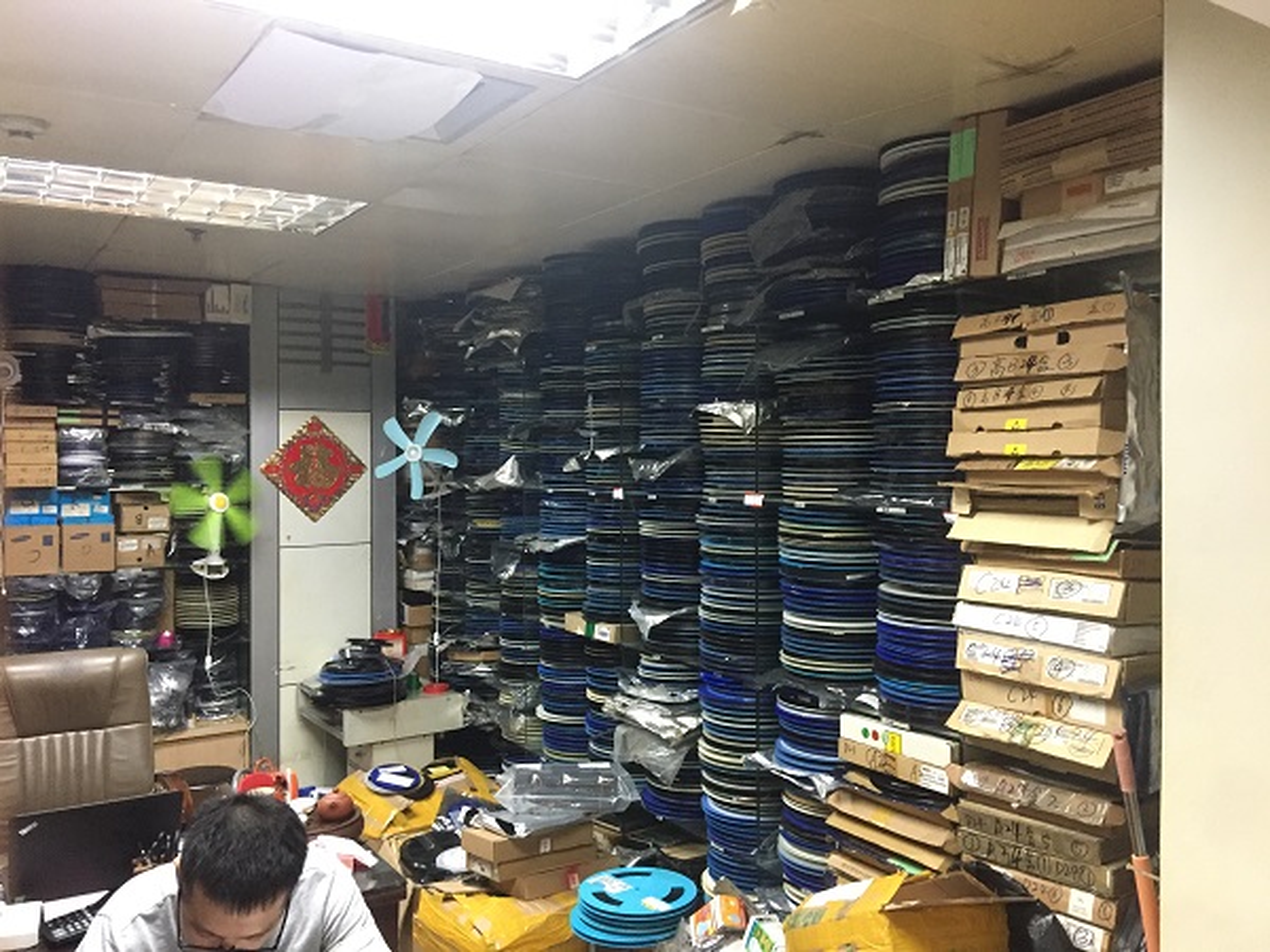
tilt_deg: -0.7
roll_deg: -0.5
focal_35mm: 29
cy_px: 476
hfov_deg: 61.7
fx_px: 1064
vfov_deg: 48.2
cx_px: 635
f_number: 2.2
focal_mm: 4.15
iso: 250
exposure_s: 1/25
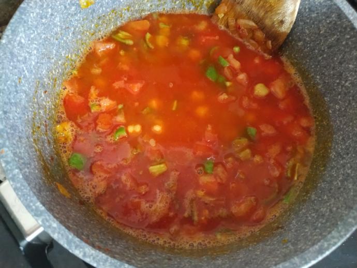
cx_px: 178
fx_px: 248
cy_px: 134
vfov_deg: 56.8
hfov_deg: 71.6
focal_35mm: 24
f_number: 1.9
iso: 640
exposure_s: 1/17
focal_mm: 3.94
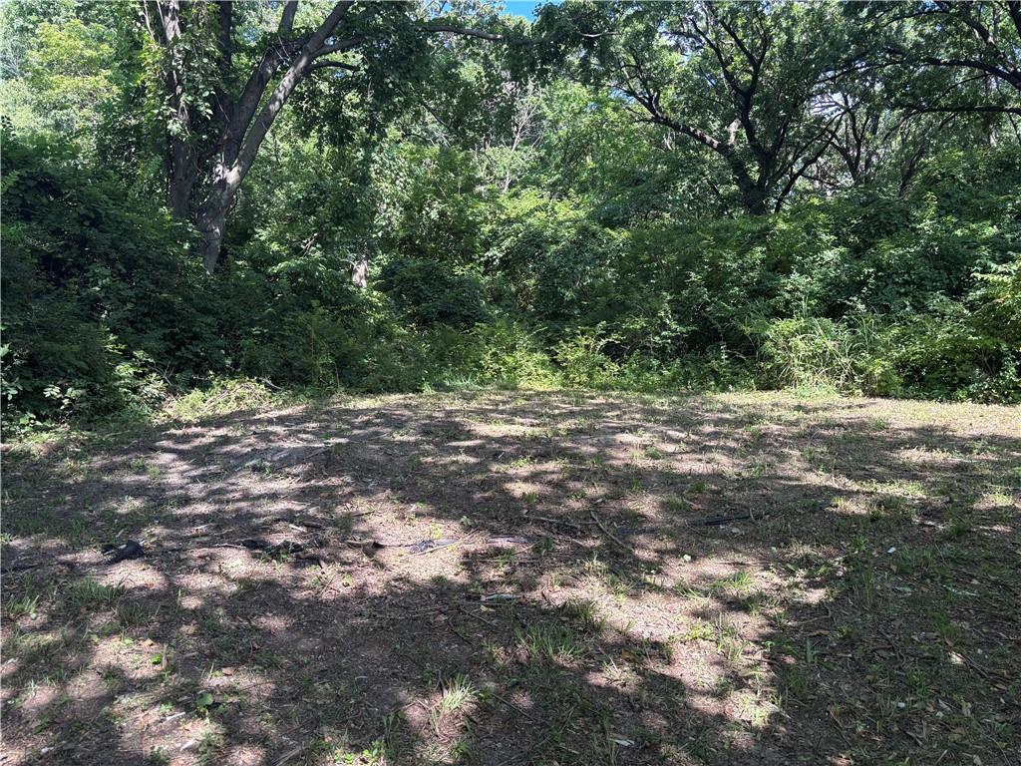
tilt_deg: -2.9
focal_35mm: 26
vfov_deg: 53.1
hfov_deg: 67.3
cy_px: 383
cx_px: 510
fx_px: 767
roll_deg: +0.0
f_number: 1.6
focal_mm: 5.96
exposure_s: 1/320
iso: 50
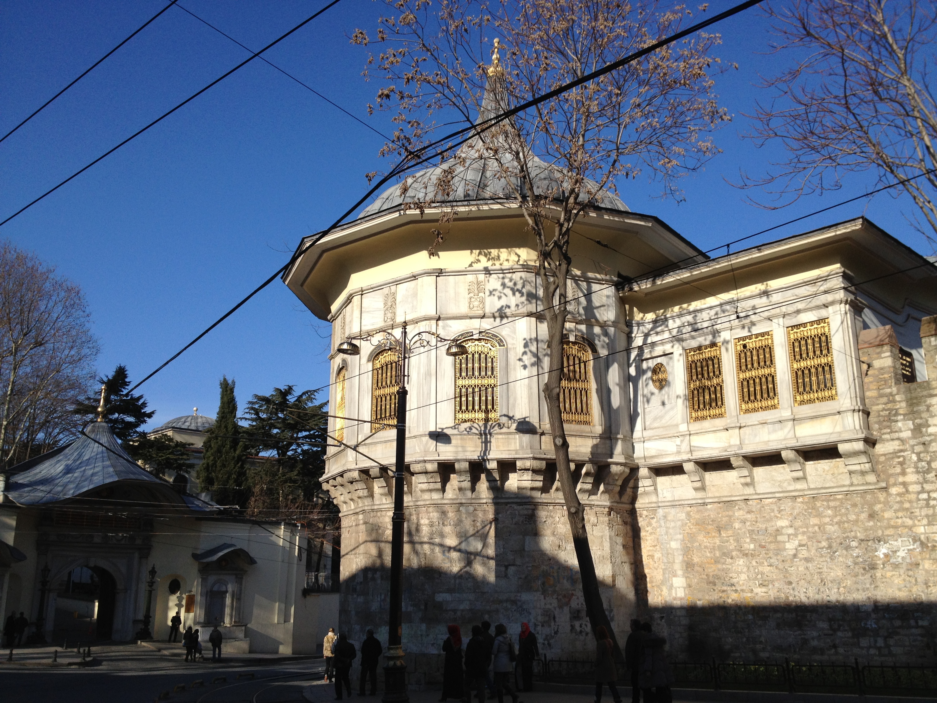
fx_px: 947
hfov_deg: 52.6
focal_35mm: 35
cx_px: 468
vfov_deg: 40.7
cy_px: 352
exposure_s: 1/2045
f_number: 2.4
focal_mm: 4.28
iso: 64
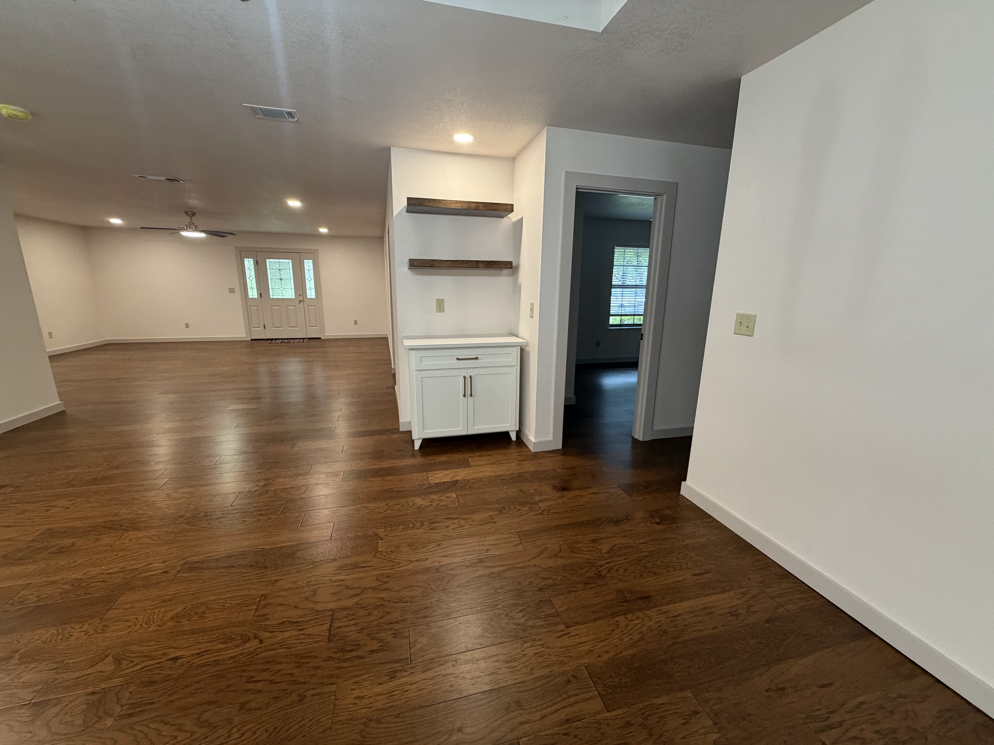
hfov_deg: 102.1
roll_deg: -0.6
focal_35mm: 14
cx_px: 497
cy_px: 372
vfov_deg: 85.7
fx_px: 402
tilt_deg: -13.4
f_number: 2.2
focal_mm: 2.22
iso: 320
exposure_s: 1/60
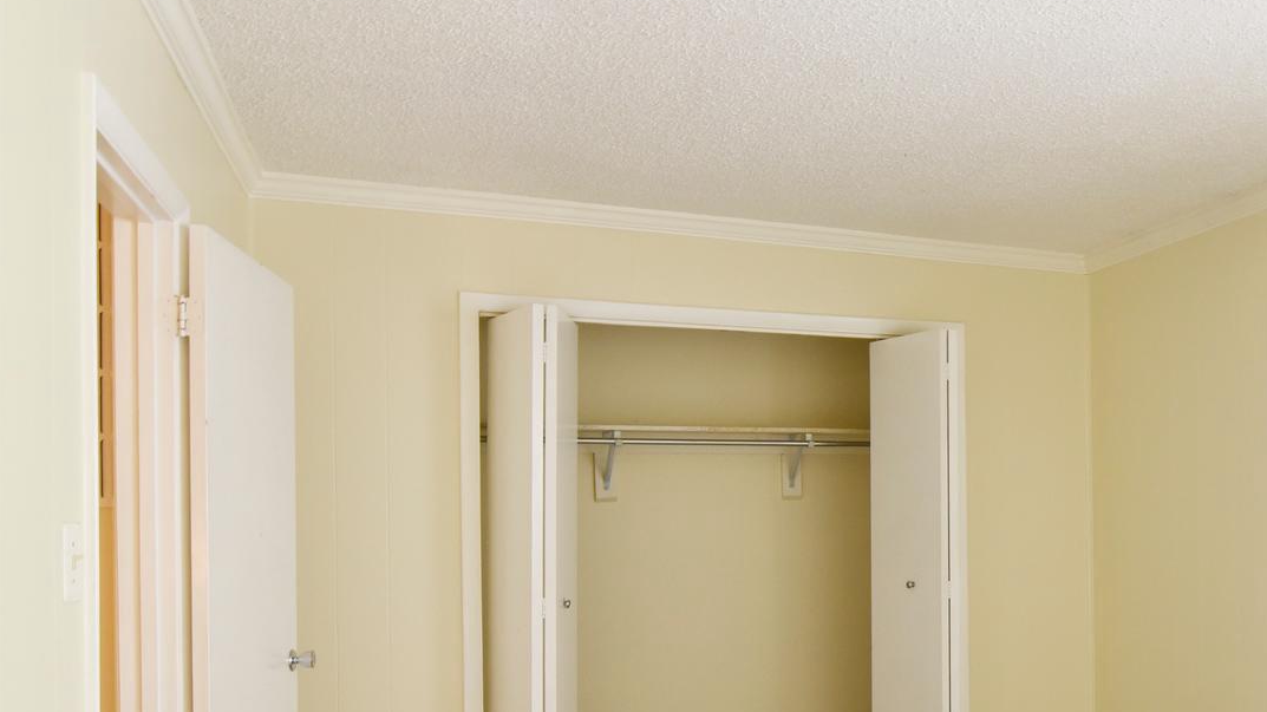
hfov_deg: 57.5
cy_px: 487
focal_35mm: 32
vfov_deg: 36.2
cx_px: 970
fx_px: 1075
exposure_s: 1/50
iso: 1250
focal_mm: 16
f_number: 6.3
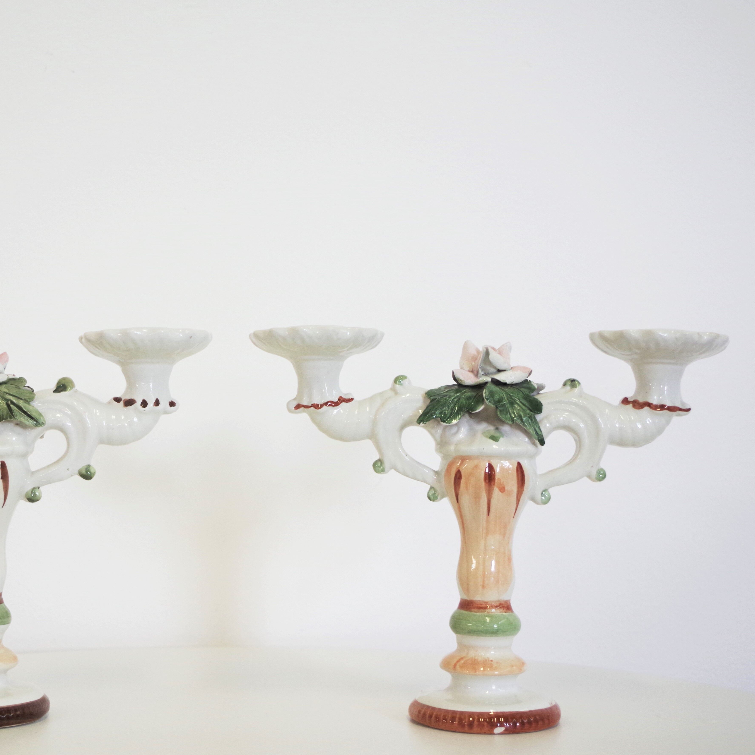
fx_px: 1456
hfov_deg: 28.8
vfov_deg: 29.1
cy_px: 382
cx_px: 237
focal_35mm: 59
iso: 200
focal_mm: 28.13
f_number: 4
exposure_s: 1/125
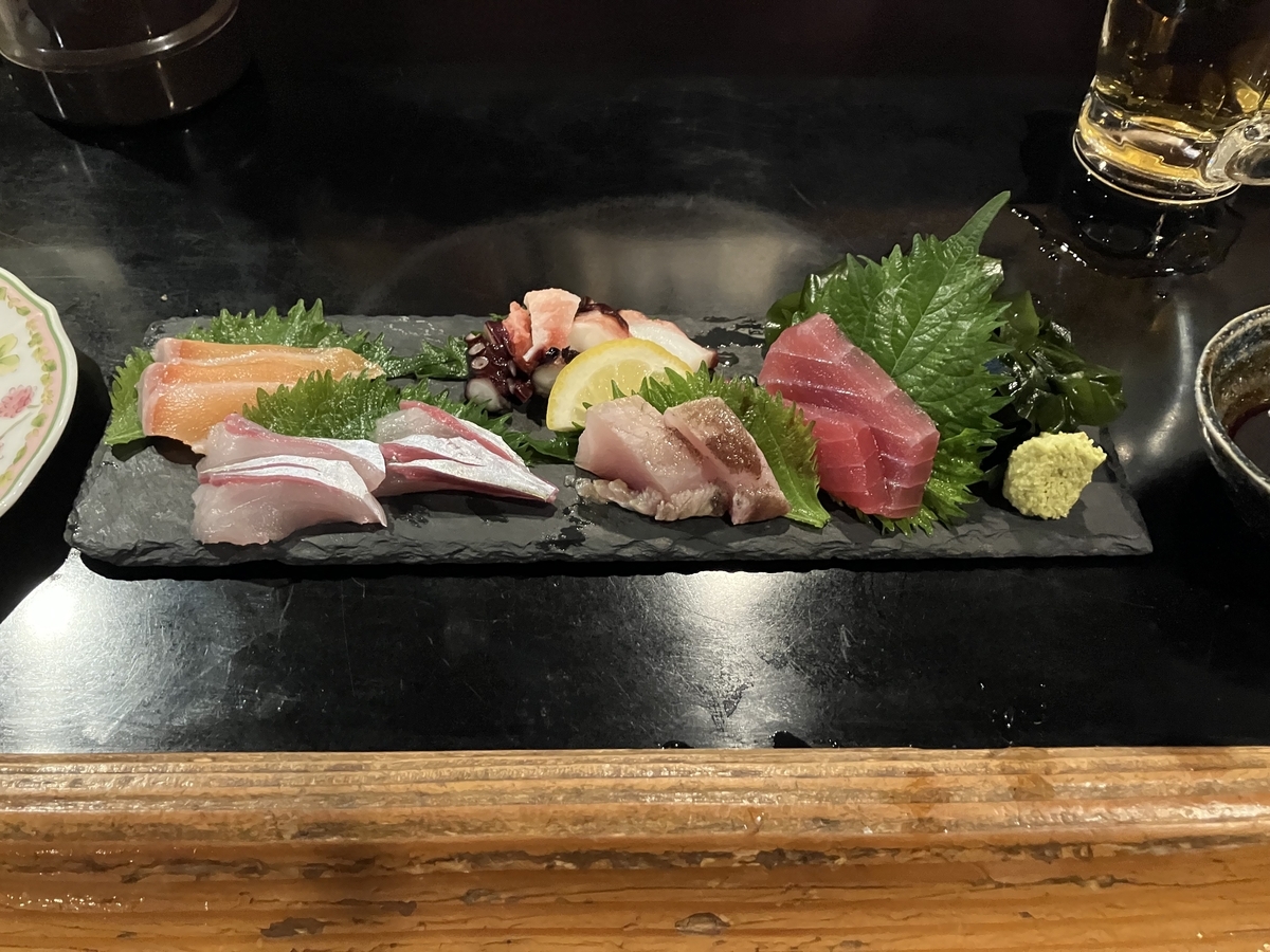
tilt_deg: -50.8
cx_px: 635
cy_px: 476
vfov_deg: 49.7
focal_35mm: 28
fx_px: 1027
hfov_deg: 63.4
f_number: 1.8
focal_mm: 3.99
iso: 640
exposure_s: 1/30
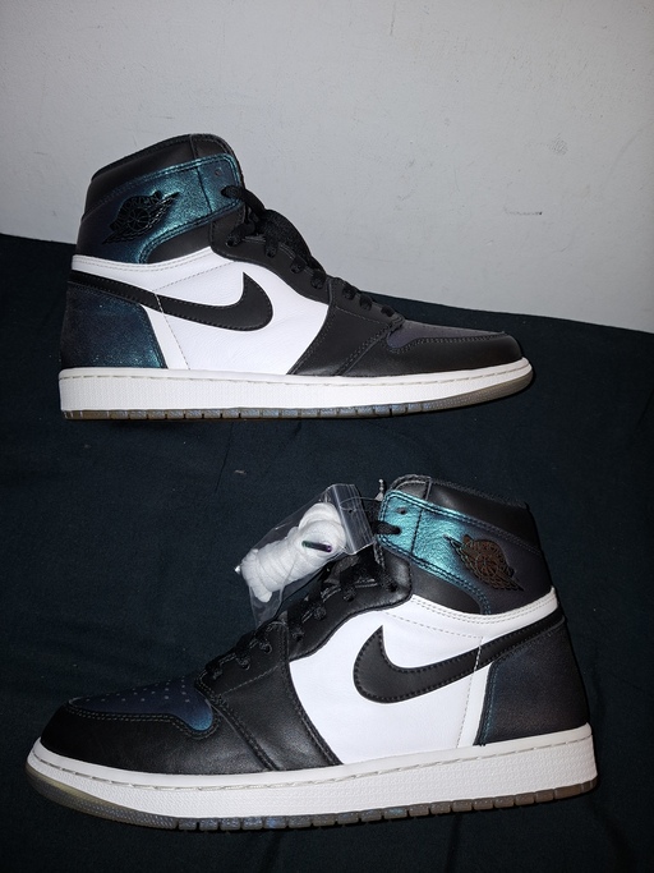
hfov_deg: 58.9
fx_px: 580
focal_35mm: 23
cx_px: 327
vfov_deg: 73.9
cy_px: 436
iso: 160
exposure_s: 1/100
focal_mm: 5.54
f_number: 1.8
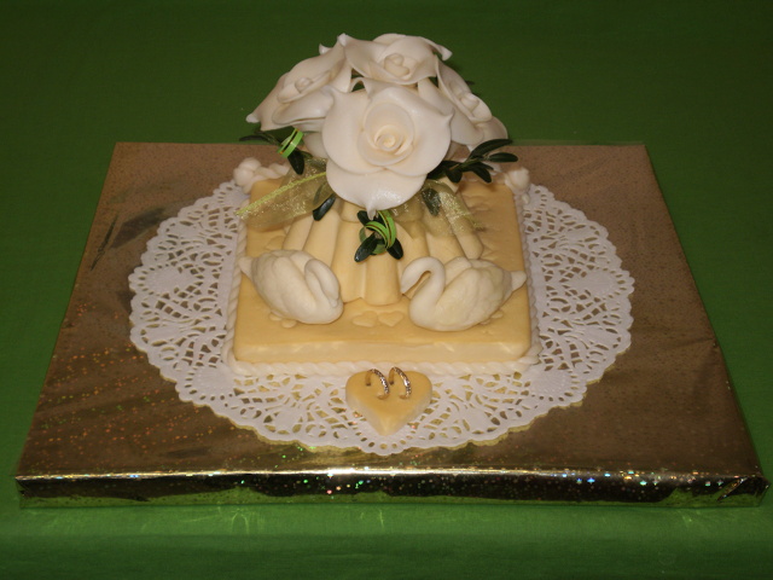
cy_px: 290
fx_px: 1385
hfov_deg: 31.2
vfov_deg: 23.7
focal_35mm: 62
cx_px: 386
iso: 100
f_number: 4.2
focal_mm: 10.3
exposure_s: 1/40
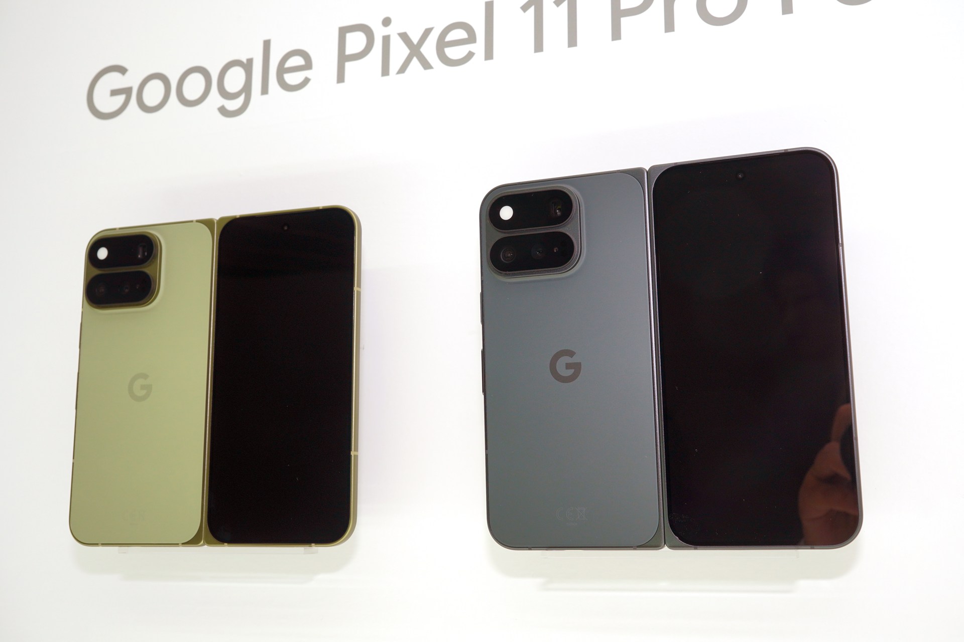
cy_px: 321
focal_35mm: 39
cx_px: 482
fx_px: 1044
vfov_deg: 34.2
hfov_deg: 49.6
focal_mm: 26
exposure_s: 1/125
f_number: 8
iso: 160
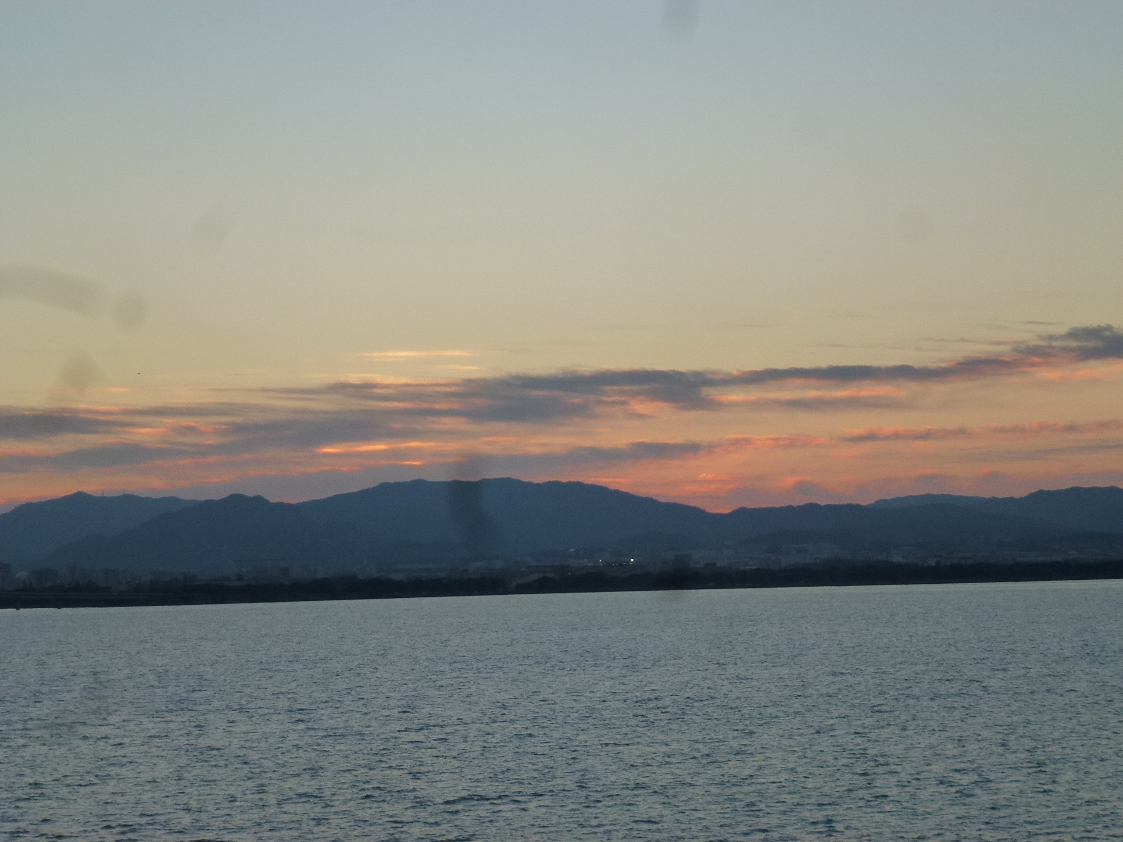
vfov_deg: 18.0
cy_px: 421
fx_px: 2660
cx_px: 562
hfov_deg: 23.8
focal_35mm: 82
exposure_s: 1/80
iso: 160
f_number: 4.8
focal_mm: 14.8
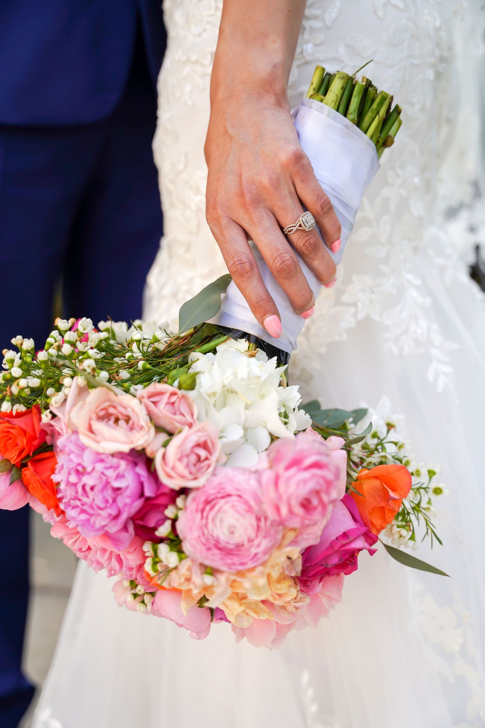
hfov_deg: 33.1
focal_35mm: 40
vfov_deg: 48.0
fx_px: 816
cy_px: 364
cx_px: 242
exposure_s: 1/320
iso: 100
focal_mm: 40.4
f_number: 2.8
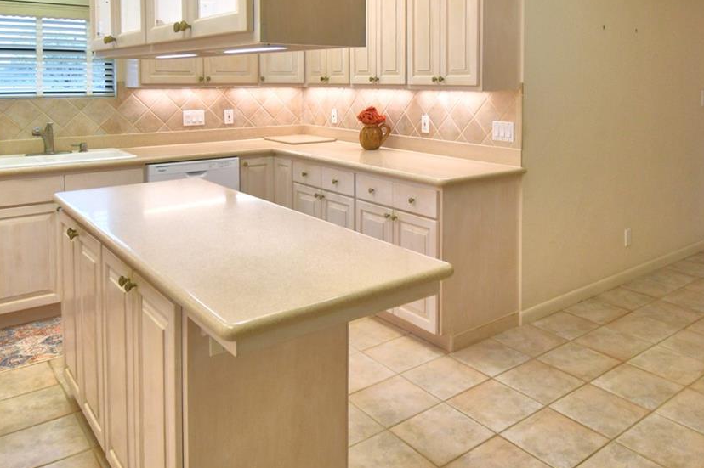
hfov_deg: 63.3
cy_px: 104
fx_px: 567
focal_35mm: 29
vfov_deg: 43.1
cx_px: 413
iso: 200
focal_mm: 10
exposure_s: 1/160
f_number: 4.5
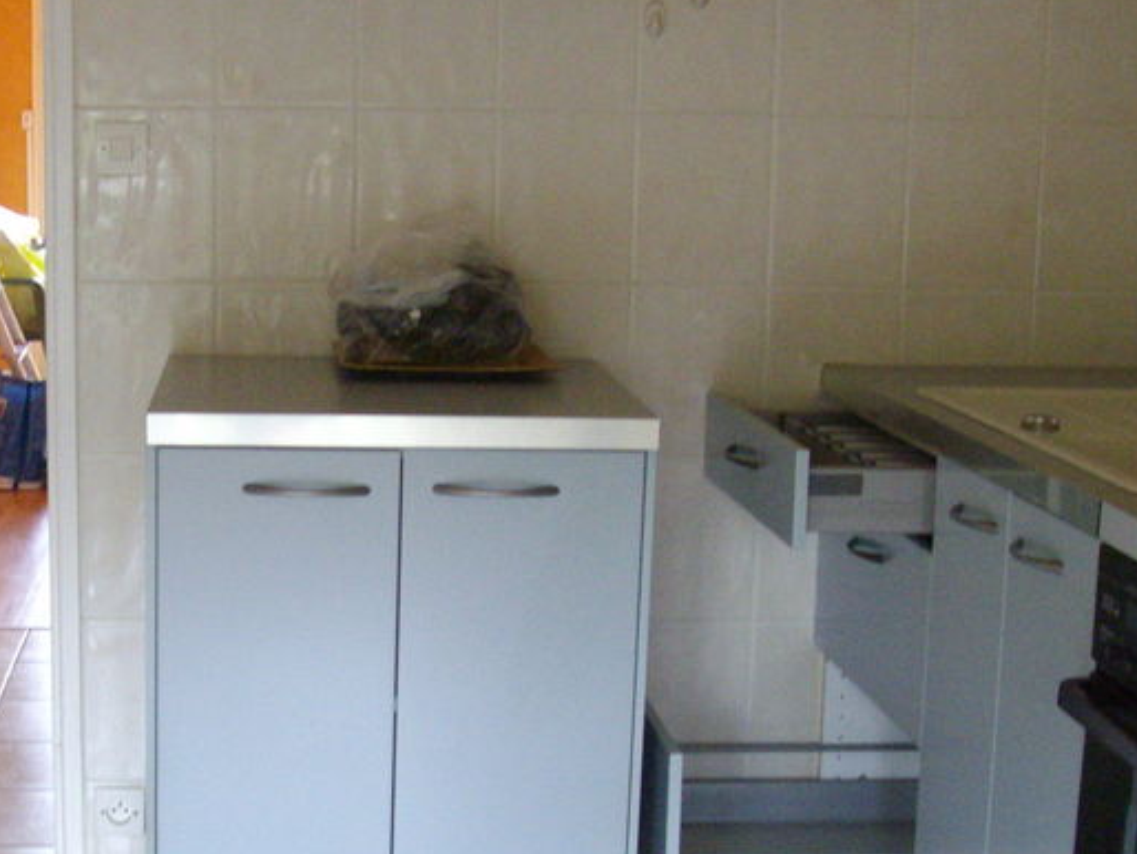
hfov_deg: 27.5
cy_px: 502
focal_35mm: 70
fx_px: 2300
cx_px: 354
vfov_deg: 21.0
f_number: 2.7
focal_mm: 6
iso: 320
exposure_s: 1/60
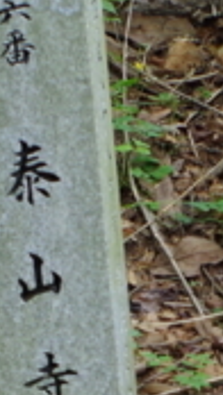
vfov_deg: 12.8
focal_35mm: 166
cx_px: 255
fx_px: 1743
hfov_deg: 7.3
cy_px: 375
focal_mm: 18
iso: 400
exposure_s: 1/100
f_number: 5
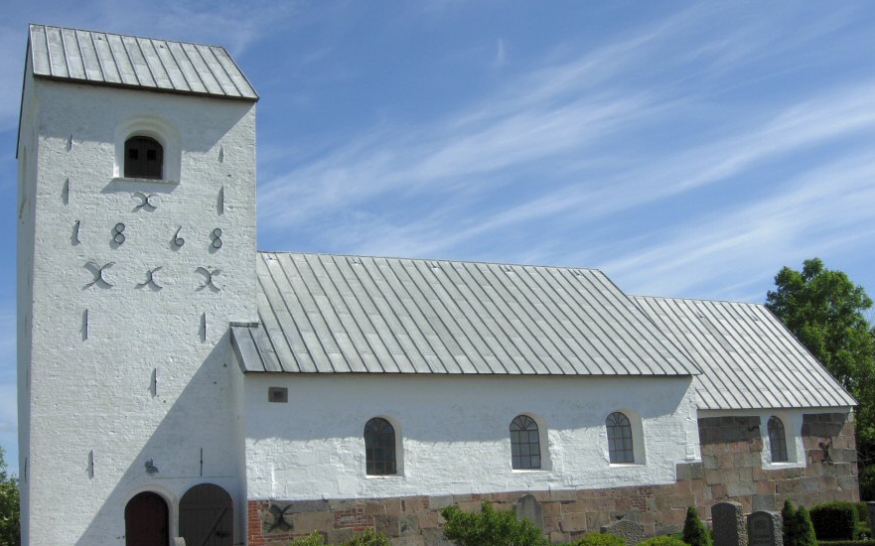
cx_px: 436
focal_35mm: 39
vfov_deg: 32.7
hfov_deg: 50.4
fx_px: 930
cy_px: 291
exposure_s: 1/430
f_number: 6.8
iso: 50
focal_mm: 7.5
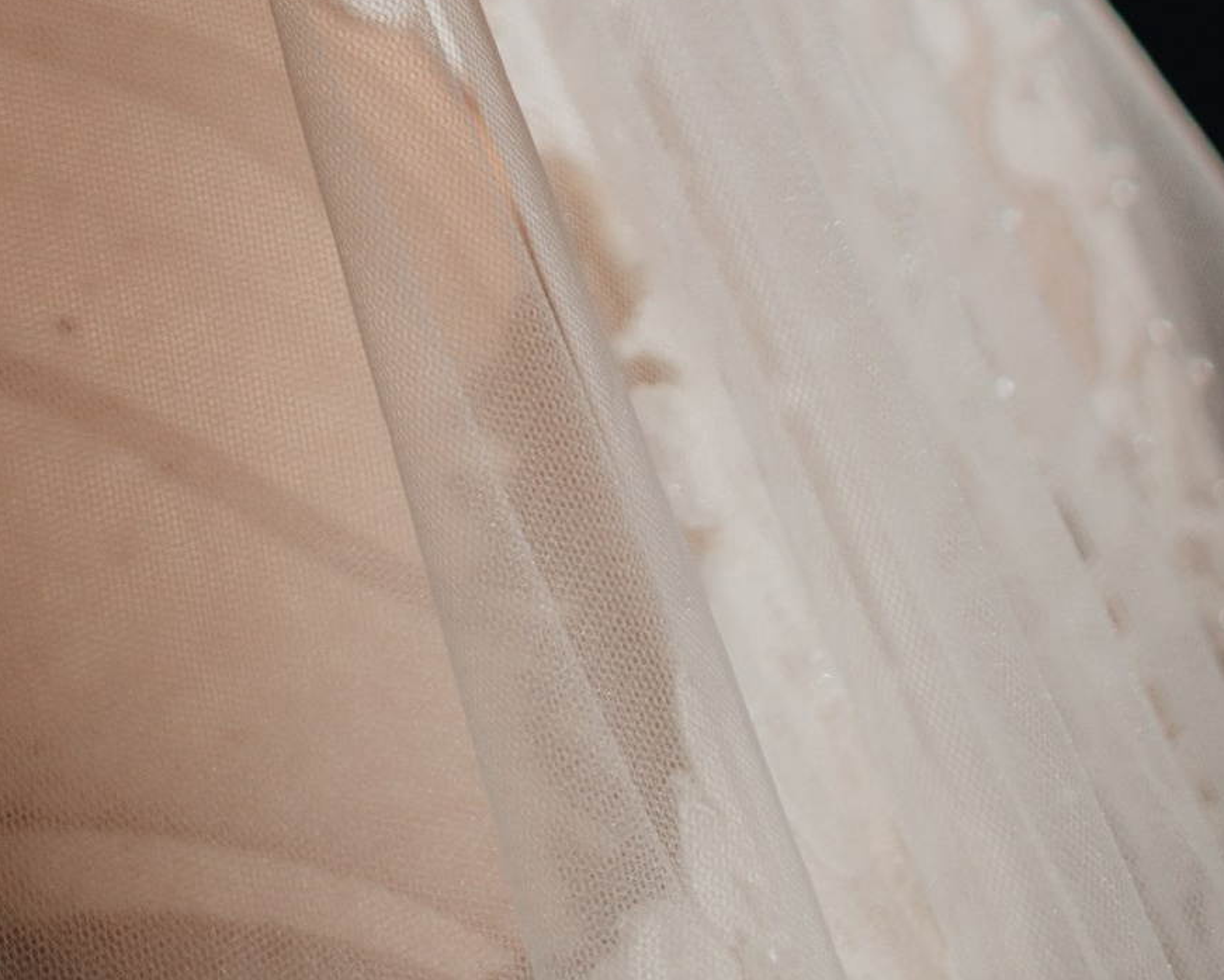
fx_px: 5253
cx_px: -502
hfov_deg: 12.7
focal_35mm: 145
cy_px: -1285
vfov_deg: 9.6
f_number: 2.2
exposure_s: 1/1000
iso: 500
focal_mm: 35
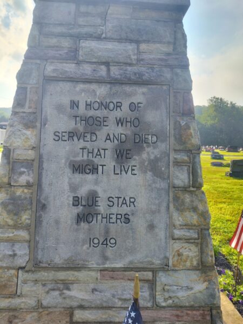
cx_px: 122
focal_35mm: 23
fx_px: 215
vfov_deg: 73.9
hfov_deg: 58.9
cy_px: 162
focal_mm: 5.56
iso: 100
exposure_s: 1/370
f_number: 1.8
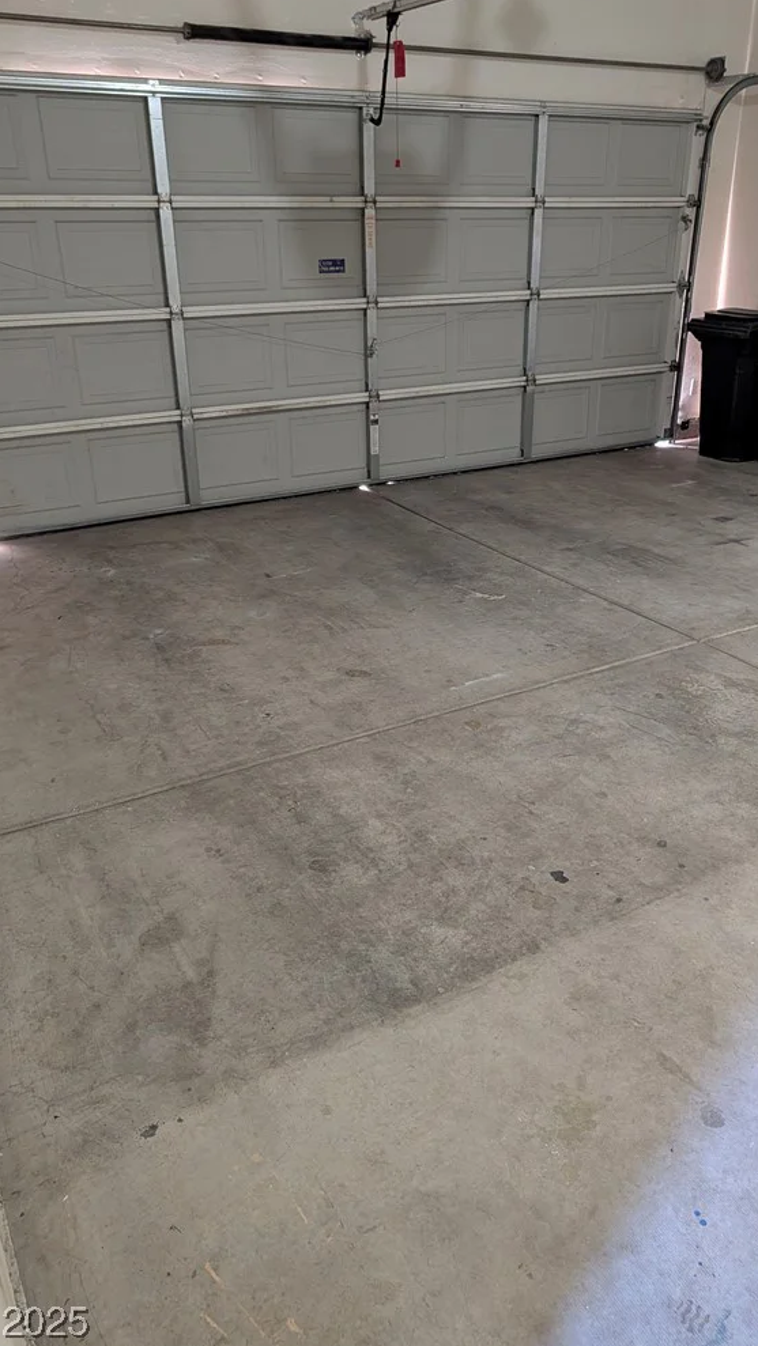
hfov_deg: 42.8
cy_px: 668
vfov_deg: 69.9
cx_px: 428
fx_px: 965
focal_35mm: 27
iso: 396
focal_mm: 6.9
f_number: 1.68
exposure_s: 1/30
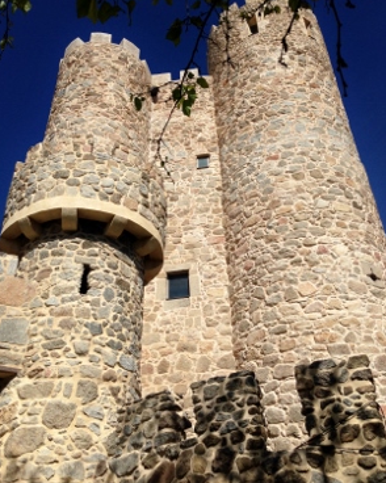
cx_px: 190
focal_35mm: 35
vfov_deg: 51.5
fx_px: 500
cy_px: 234
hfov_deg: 42.2
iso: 50
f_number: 2.4
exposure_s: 1/2857
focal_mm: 4.12
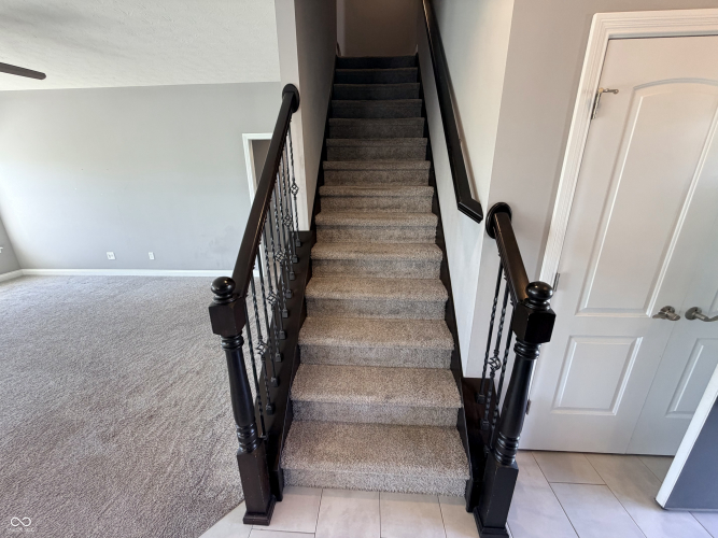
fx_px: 290
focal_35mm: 14
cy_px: 269
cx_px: 359
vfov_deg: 85.7
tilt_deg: -17.8
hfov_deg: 102.1
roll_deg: +1.5
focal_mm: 2.22
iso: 200
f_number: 2.2
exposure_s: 1/120
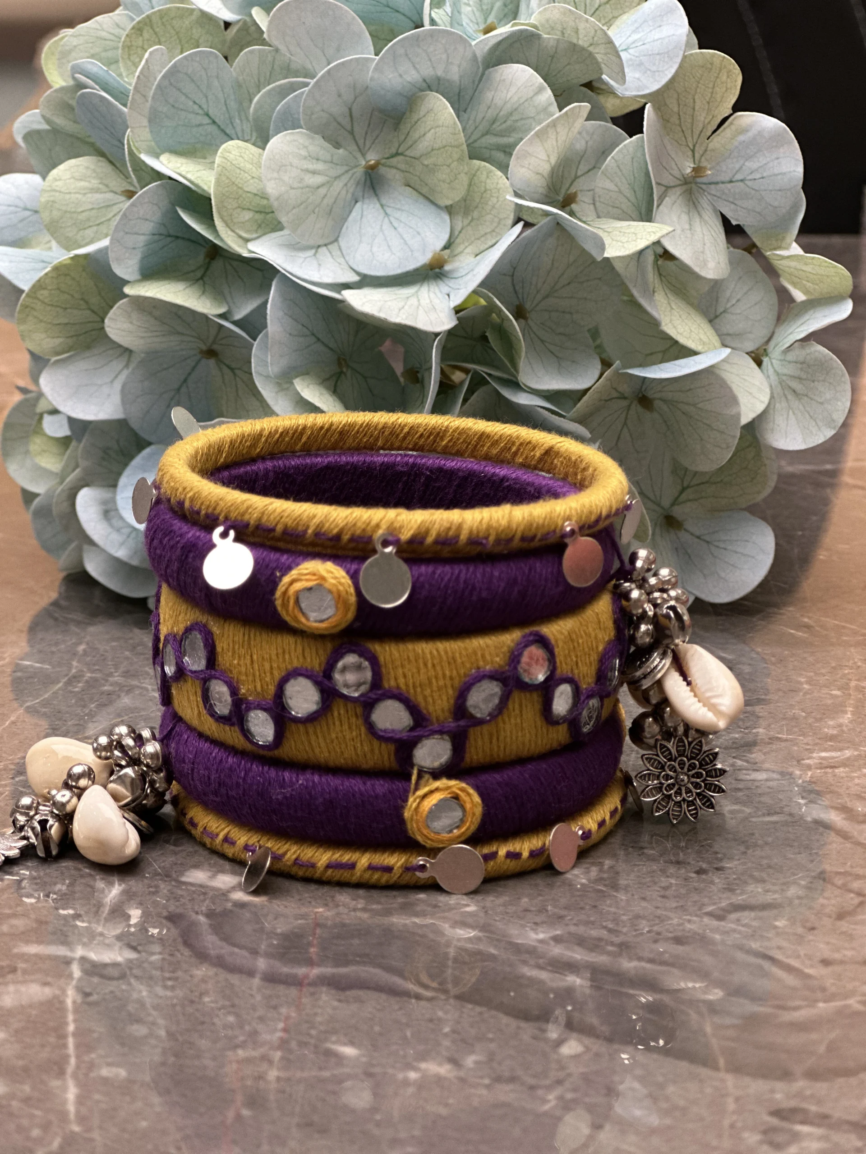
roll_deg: -1.2
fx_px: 2568
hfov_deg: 19.1
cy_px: 577
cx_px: 433
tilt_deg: -15.2
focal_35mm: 77
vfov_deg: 25.3
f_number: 2.8
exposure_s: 1/33
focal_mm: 9
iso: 200
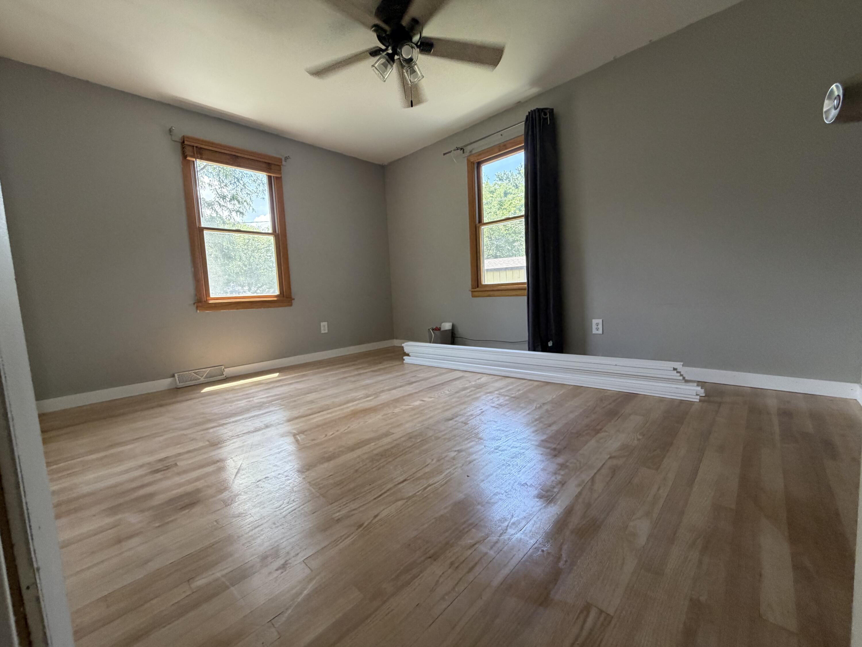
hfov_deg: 102.1
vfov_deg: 85.7
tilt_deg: -4.9
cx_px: 431
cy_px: 324
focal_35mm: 14
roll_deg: +3.5
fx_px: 349
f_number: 2.2
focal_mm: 2.22
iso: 250
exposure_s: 1/121
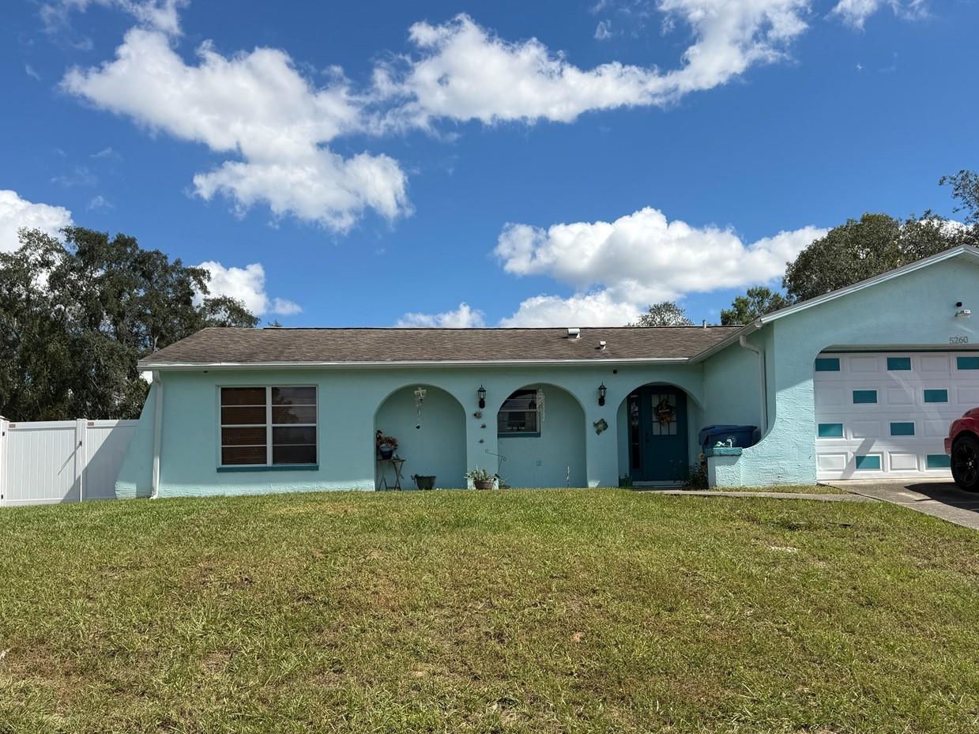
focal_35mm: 31
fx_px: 877
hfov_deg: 58.3
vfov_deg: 45.1
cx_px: 531
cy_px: 448
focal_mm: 6.76
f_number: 1.78
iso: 80
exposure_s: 1/5714
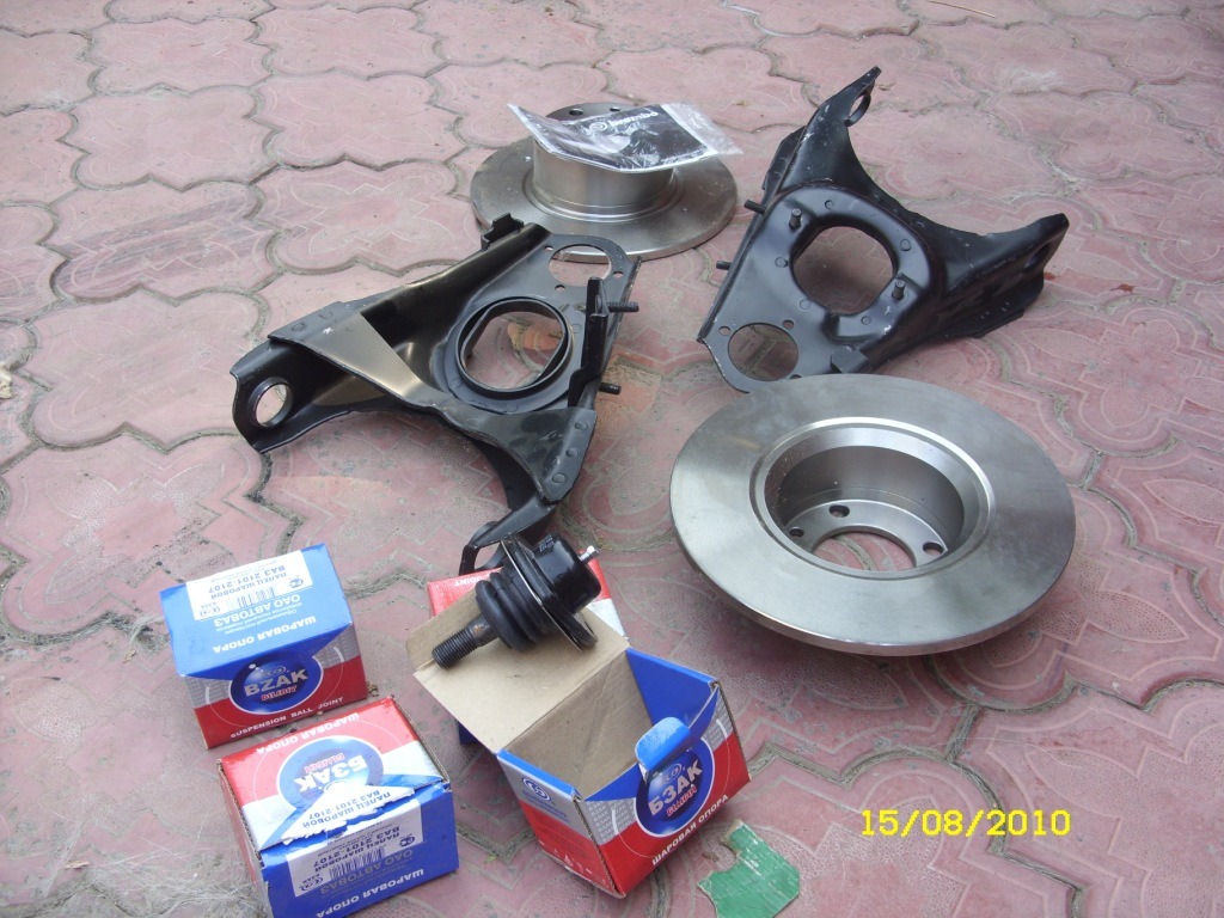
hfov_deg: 49.0
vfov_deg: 37.7
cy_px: 459
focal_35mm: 38
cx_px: 612
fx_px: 1344
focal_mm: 6.3
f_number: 2.8
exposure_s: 1/201
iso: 50
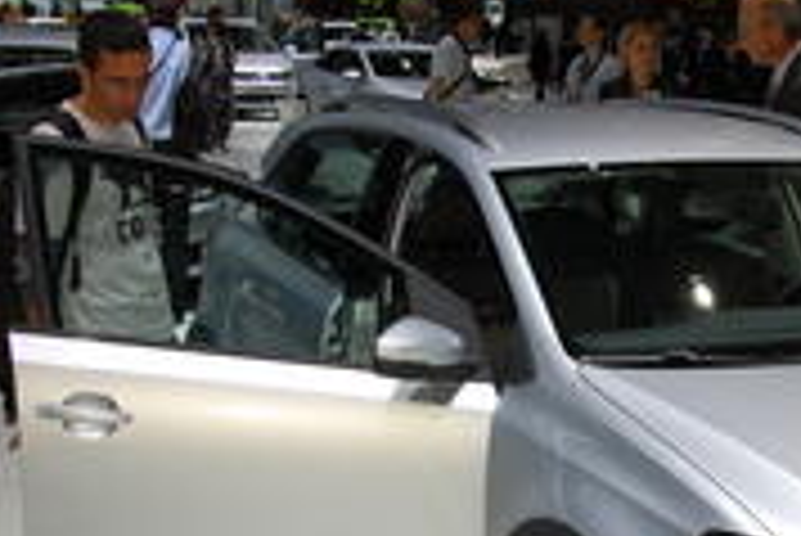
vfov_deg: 16.2
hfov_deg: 23.7
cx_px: 675
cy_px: 423
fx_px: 1873
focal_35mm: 84
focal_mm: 25
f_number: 7.1
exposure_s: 1/200
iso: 200
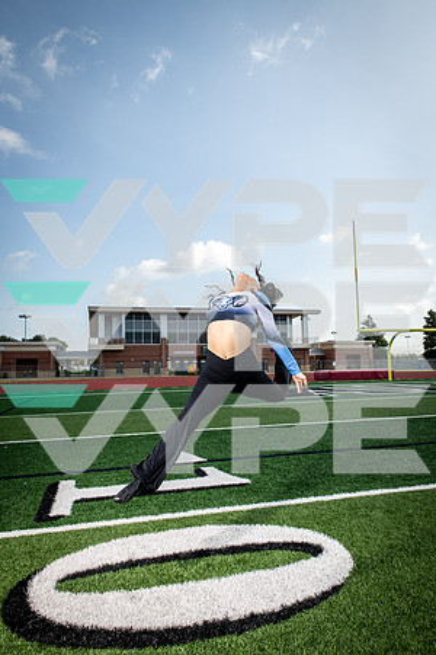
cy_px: 328
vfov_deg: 73.7
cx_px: 218
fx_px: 436
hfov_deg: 53.1
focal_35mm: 24
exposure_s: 1/320
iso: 125
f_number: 7.1
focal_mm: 24
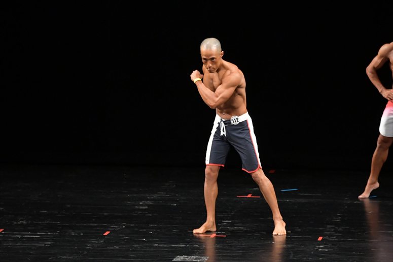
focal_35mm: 255
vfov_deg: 5.4
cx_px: 196
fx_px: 2782
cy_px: 131
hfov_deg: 8.1
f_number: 5.6
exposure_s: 1/400
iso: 3200
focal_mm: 170
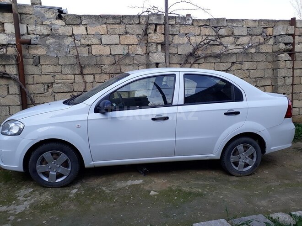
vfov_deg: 51.4
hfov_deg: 65.3
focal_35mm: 27
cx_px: 151
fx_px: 236
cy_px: 113
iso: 40
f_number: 1.9
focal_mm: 3.6
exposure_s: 1/375
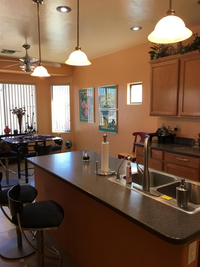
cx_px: 100
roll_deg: +0.5
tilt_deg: -6.9
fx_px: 223
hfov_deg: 48.2
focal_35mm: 29
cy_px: 134
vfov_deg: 61.7
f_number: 2.2
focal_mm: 4.15
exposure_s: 1/40
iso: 25
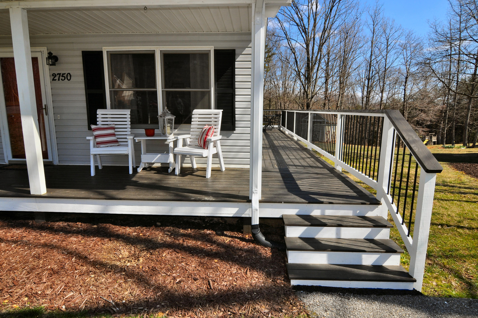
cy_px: 159
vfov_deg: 59.4
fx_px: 278
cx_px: 239
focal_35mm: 21
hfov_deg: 81.3
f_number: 14
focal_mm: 14
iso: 200
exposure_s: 1/160
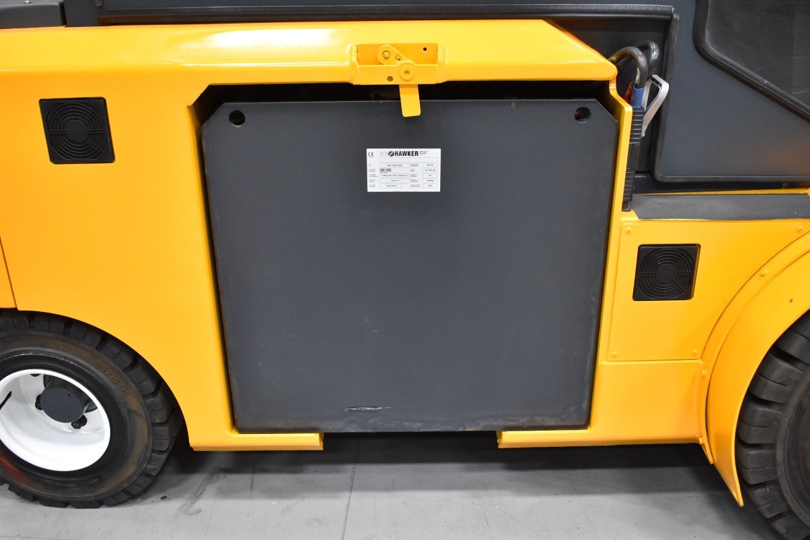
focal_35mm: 36
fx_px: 810
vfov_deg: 36.9
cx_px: 405
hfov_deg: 53.1
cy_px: 270
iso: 1250
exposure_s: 1/50
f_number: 4.5
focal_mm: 24
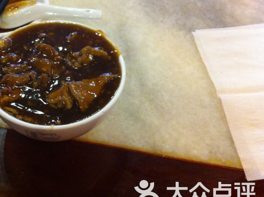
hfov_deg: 37.7
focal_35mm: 50
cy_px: 80
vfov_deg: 29.0
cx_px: 81
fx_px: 381
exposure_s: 1/15
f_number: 2.8
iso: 320
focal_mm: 3.85
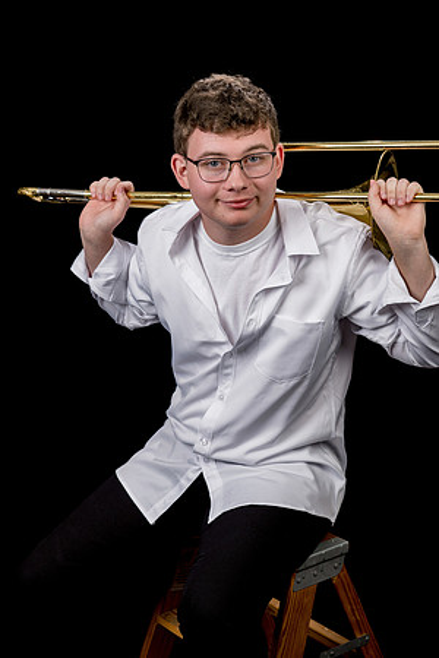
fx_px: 1006
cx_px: 220
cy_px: 329
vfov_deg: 36.2
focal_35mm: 55
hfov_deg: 24.6
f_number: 5
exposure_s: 1/160
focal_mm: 55
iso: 100
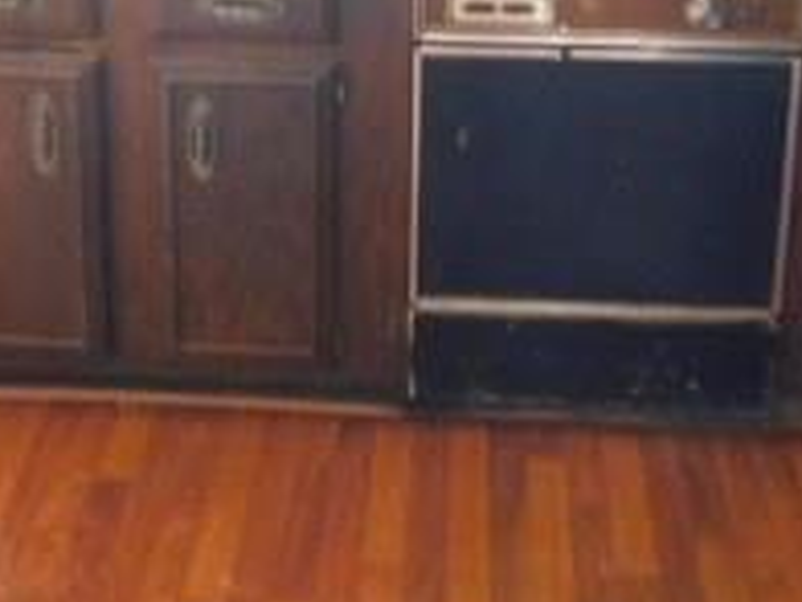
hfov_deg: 26.0
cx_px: 376
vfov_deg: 19.3
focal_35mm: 75
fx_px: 1738
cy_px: 61
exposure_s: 1/13
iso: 400
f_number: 3
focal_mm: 4
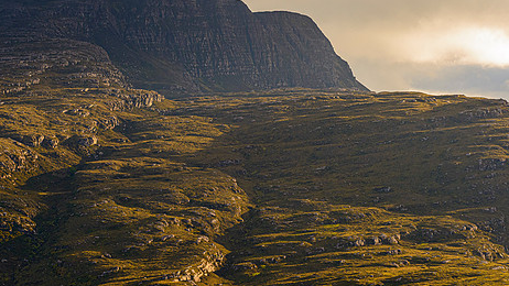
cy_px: 115
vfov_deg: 7.1
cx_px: 256
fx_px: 2308
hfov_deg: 12.6
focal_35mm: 171
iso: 640
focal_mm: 130
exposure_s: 1/640
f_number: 7.1
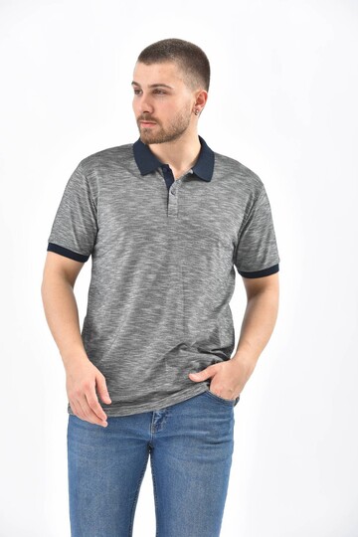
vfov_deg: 17.6
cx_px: 179
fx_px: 1730
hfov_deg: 11.8
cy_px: 268
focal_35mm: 116
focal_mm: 116
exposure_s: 1/160
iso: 100
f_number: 7.1
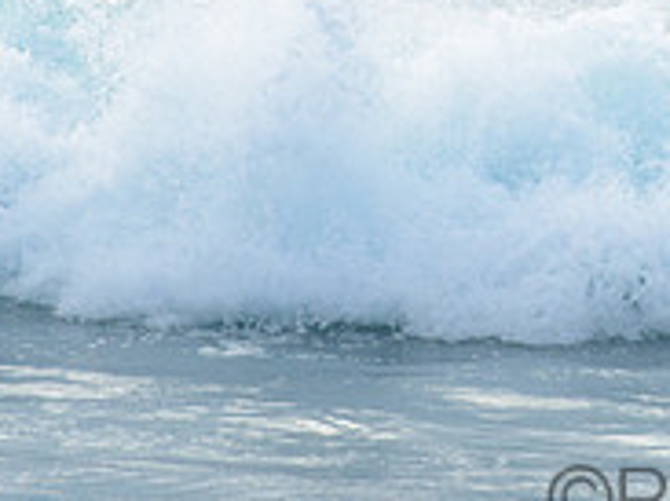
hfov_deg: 1.4
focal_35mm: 1460
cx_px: 1071
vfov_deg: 1.0
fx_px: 28240
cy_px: -186
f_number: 5.6
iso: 200
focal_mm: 390
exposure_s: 1/2000
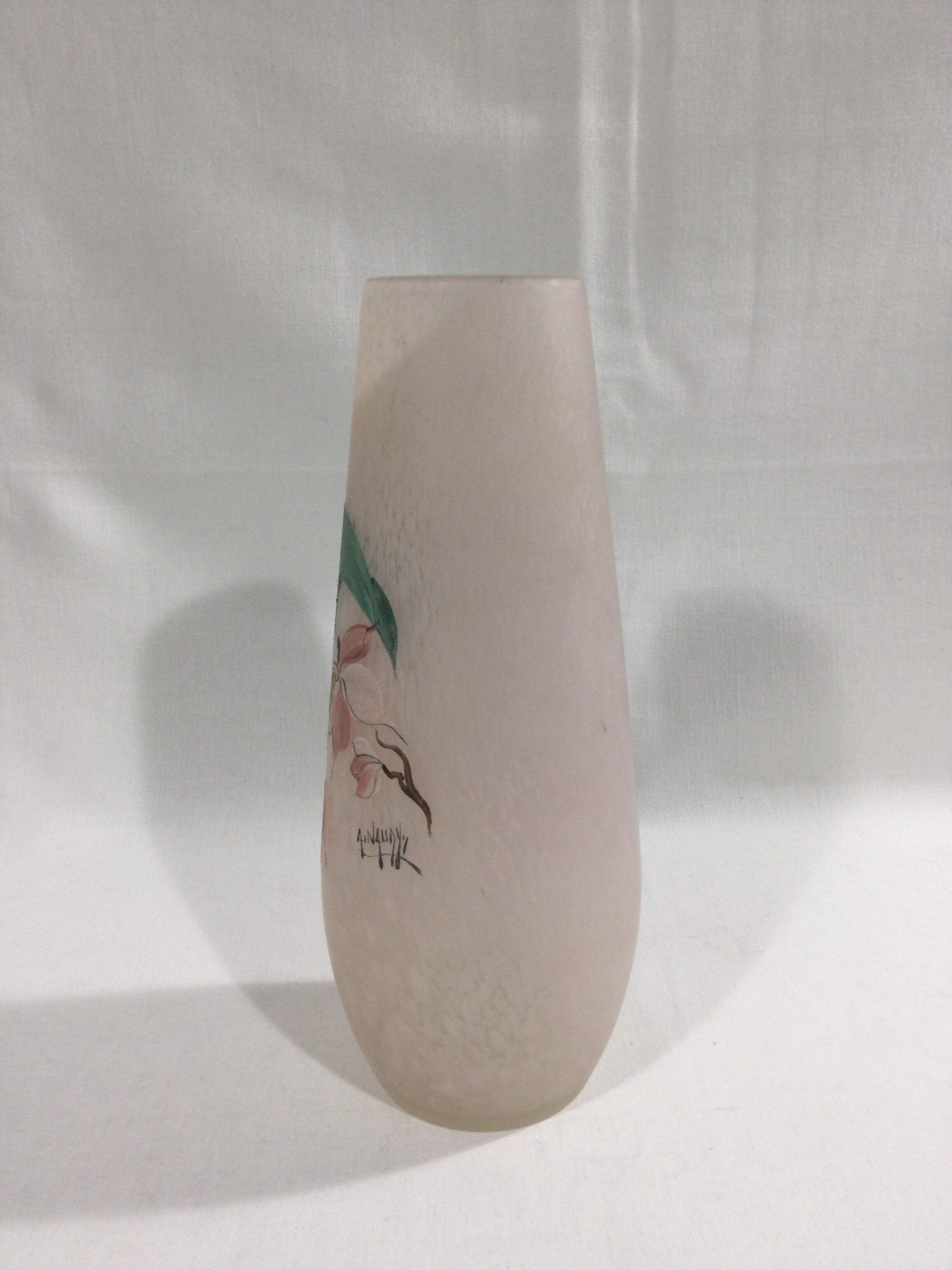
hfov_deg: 45.4
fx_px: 1137
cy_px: 635
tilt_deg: -15.8
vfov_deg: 58.4
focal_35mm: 31
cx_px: 476
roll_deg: +0.8
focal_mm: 3.3
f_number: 2.4
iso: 32
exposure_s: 1/50
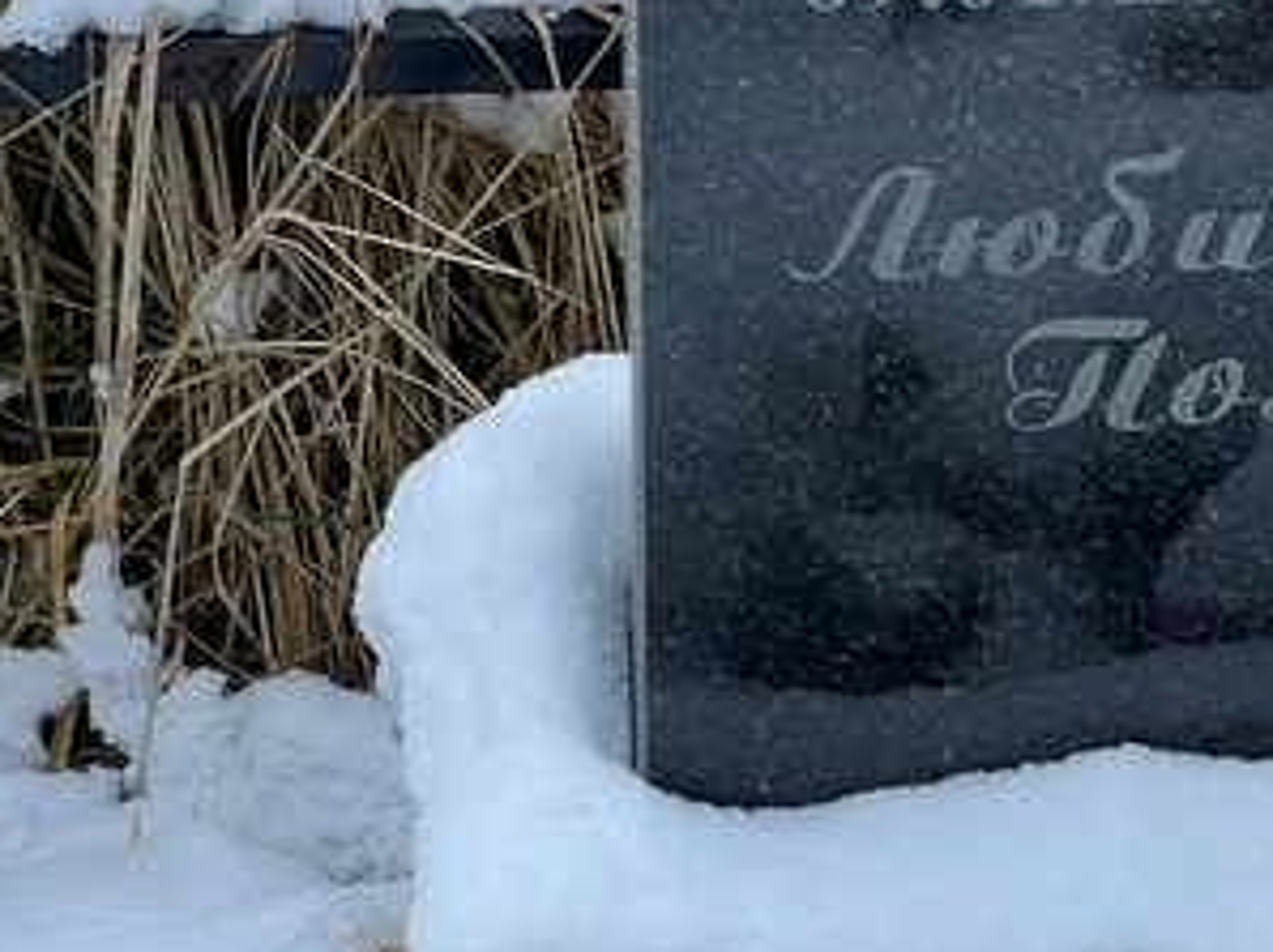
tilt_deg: -29.6
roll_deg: -0.8
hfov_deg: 9.4
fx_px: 7606
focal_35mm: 207
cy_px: 137
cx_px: 1559
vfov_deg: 7.2
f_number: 2.8
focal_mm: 9
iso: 32
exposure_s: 1/99
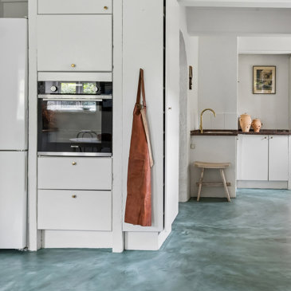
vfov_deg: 40.0
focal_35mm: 42
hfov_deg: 38.0
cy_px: 123
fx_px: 399
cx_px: 248
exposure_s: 1/3.33
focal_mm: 15
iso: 200
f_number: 8
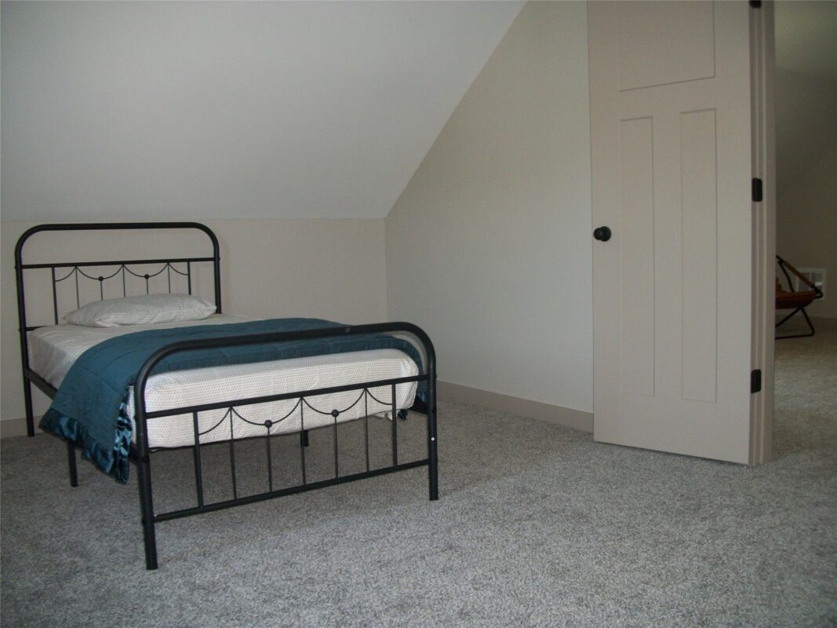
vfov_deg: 44.2
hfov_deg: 56.8
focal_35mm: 32
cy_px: 314
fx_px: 774
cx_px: 418
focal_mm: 5.7
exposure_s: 1/60
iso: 160
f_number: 2.9
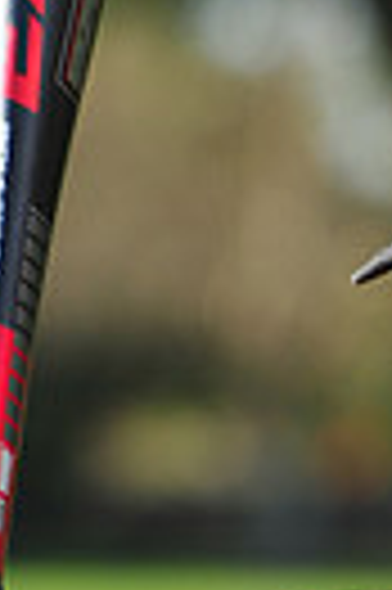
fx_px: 8728
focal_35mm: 533
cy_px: 667
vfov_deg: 3.9
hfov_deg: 2.6
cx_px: 500
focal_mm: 120
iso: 200
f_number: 4.5
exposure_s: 1/800
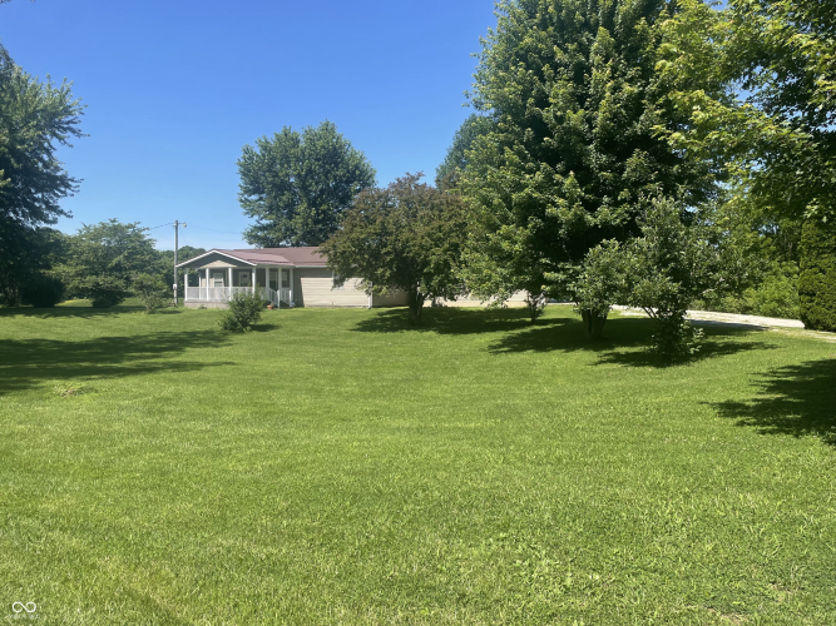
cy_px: 313
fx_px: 628
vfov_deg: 53.0
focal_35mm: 26
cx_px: 418
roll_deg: -0.1
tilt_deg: -2.1
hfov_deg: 67.3
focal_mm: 4.2
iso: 32
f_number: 1.6
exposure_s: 1/2053
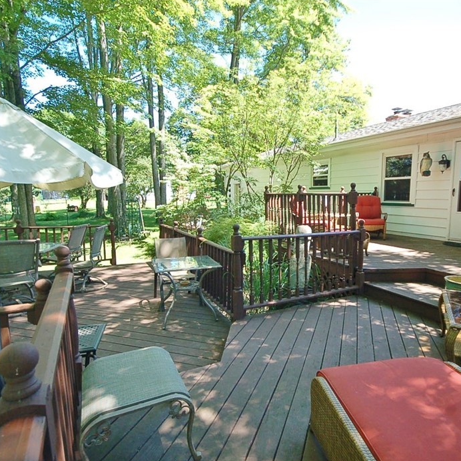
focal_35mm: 20
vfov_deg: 74.8
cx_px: 272
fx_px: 301
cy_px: 239
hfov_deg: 74.2
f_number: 5.6
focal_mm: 10
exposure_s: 1/125
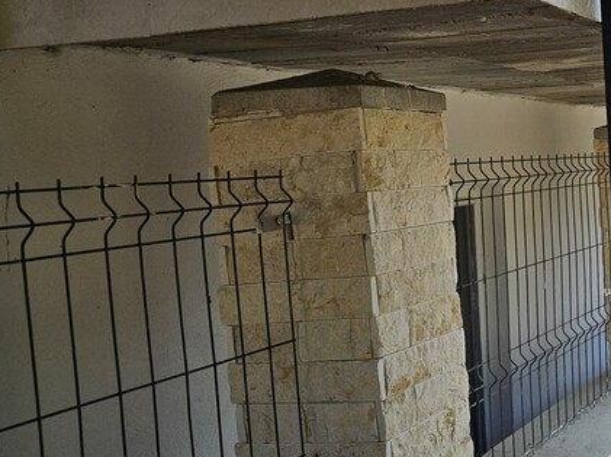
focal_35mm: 56
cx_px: 647
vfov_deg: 26.1
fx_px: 988
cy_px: 229
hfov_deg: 31.1
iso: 25
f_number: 1.8
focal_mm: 5.4
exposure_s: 1/1314
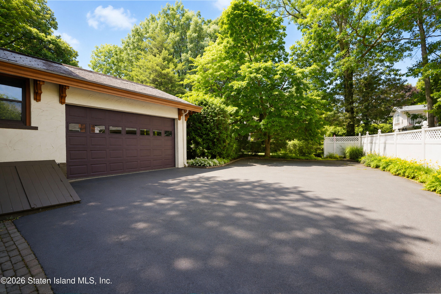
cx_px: 220
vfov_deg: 72.1
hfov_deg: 95.0
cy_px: 147
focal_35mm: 16
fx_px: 202
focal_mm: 16.5
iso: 100
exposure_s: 1/80
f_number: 5
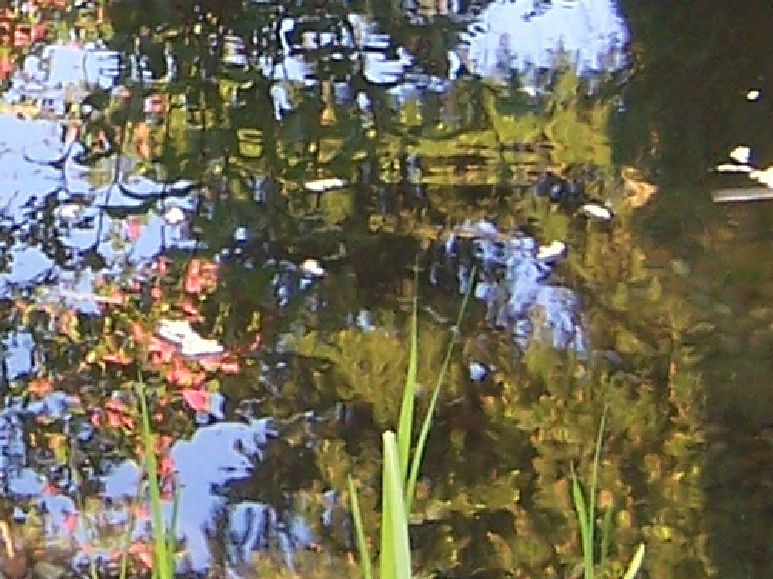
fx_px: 4509
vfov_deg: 7.3
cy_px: -128
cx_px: -97
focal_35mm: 202
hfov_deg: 9.7
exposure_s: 1/60
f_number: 3.3
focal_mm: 7.3
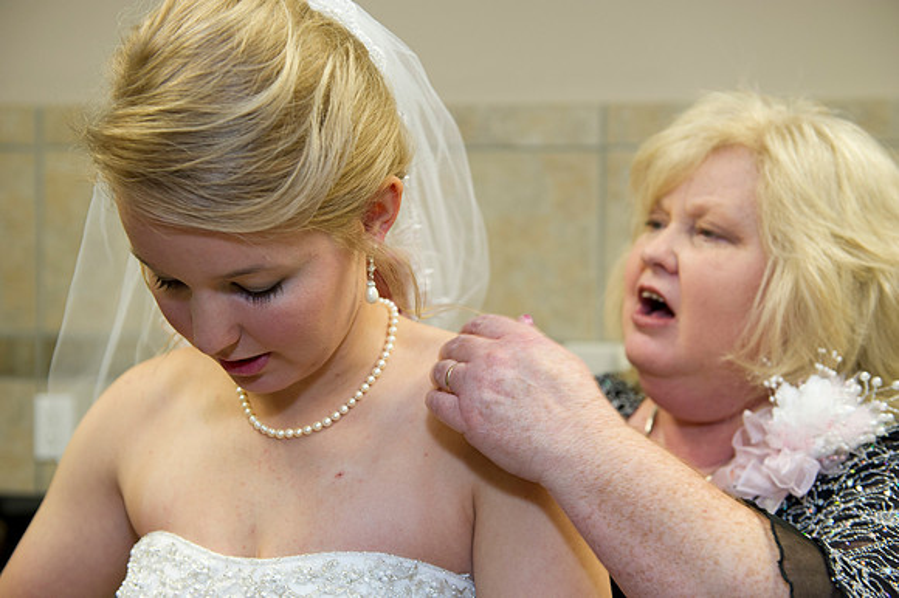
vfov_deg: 28.0
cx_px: 450
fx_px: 1198
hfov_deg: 41.1
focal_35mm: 48
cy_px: 299
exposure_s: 1/125
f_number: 4
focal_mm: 48
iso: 1250
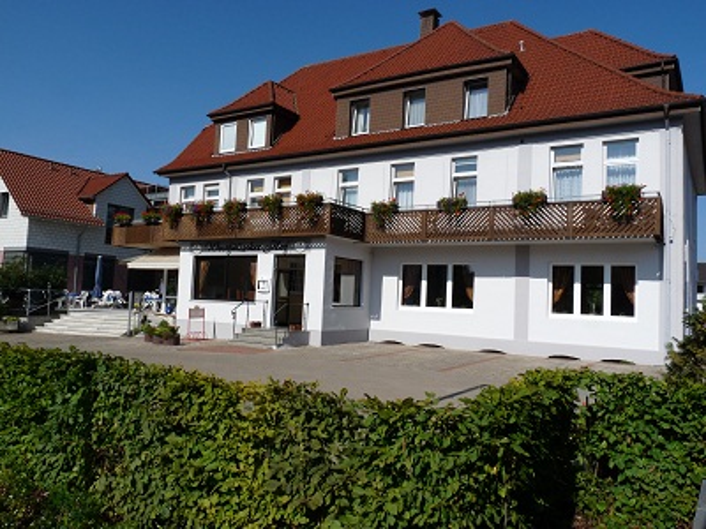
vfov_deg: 51.4
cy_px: 264
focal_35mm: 27
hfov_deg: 65.3
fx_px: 551
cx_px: 353
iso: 100
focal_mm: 4.8
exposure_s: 1/400
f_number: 7.1
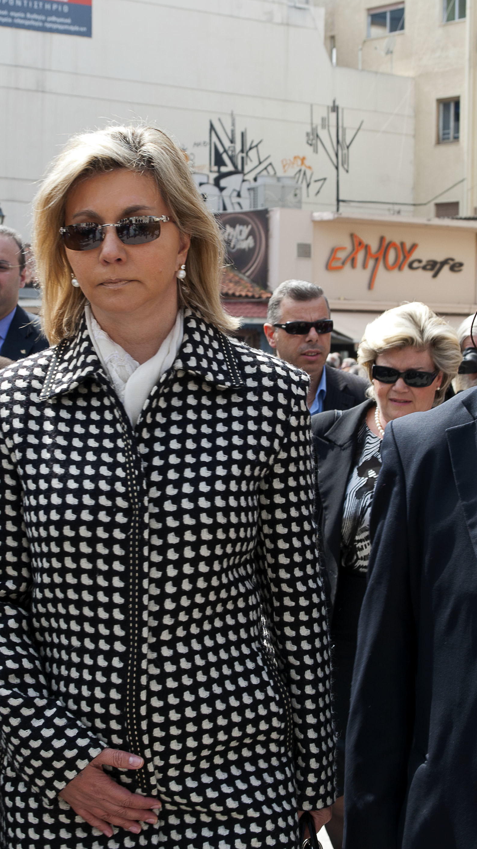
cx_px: 236
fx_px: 1574
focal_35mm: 70
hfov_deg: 17.2
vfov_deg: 30.2
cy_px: 427
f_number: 10
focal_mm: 44
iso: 200
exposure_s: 1/125
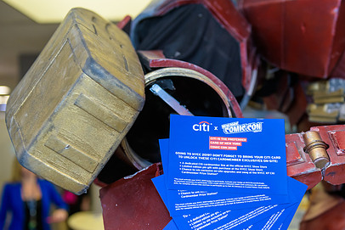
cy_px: 163
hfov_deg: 33.1
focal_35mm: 60
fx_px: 575
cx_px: 226
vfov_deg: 22.5
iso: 800
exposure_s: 1/125
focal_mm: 42
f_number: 3.2
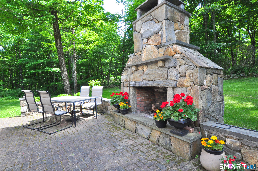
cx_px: 129
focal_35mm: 18
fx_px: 129
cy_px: 86
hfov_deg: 90.1
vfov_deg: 67.2
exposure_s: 1/125
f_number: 9
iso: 640
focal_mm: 12
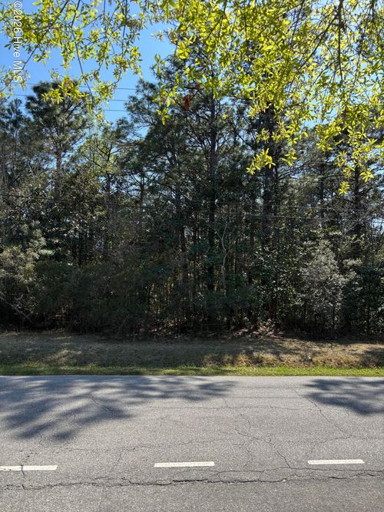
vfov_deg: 67.3
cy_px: 256
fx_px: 385
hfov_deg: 53.0
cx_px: 192
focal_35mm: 26
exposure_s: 1/1590
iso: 50
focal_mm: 5.96
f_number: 1.6
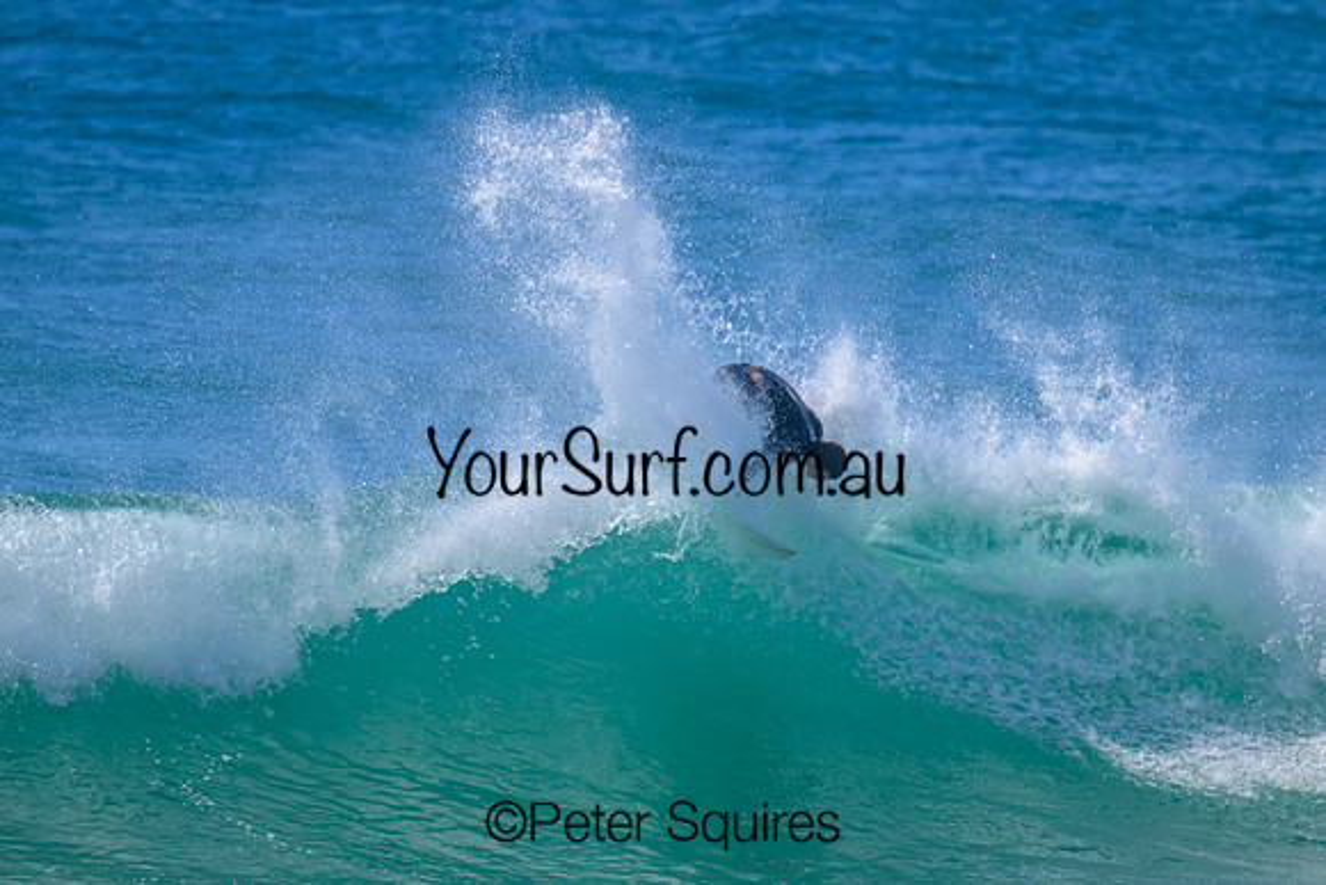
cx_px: 663
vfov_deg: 1.7
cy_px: 442
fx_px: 29472
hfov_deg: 2.6
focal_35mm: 800
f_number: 11
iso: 1000
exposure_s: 1/2000
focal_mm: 800
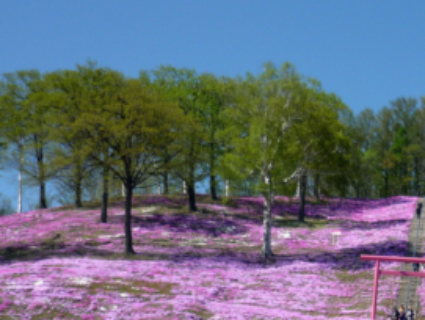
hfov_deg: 22.2
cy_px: 329
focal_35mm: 84
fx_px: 1033
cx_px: 444
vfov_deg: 17.2
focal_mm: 6.3
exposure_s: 1/160
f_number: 8
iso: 100
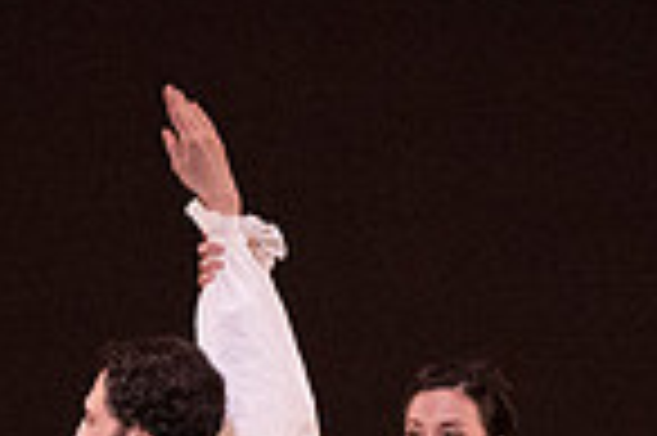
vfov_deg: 1.0
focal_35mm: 1338
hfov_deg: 1.5
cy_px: 807
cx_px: 243
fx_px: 24391
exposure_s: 1/400
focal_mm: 336
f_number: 5.6
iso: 20000
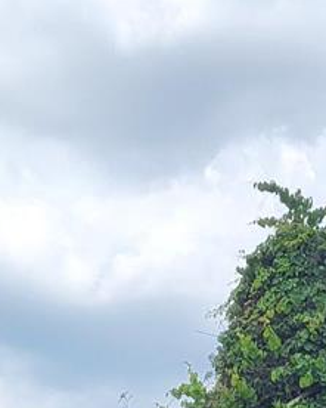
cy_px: 835
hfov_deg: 10.3
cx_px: 423
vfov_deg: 11.7
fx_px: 1772
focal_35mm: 147
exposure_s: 1/2745
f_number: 1.8
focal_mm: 4.25
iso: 50
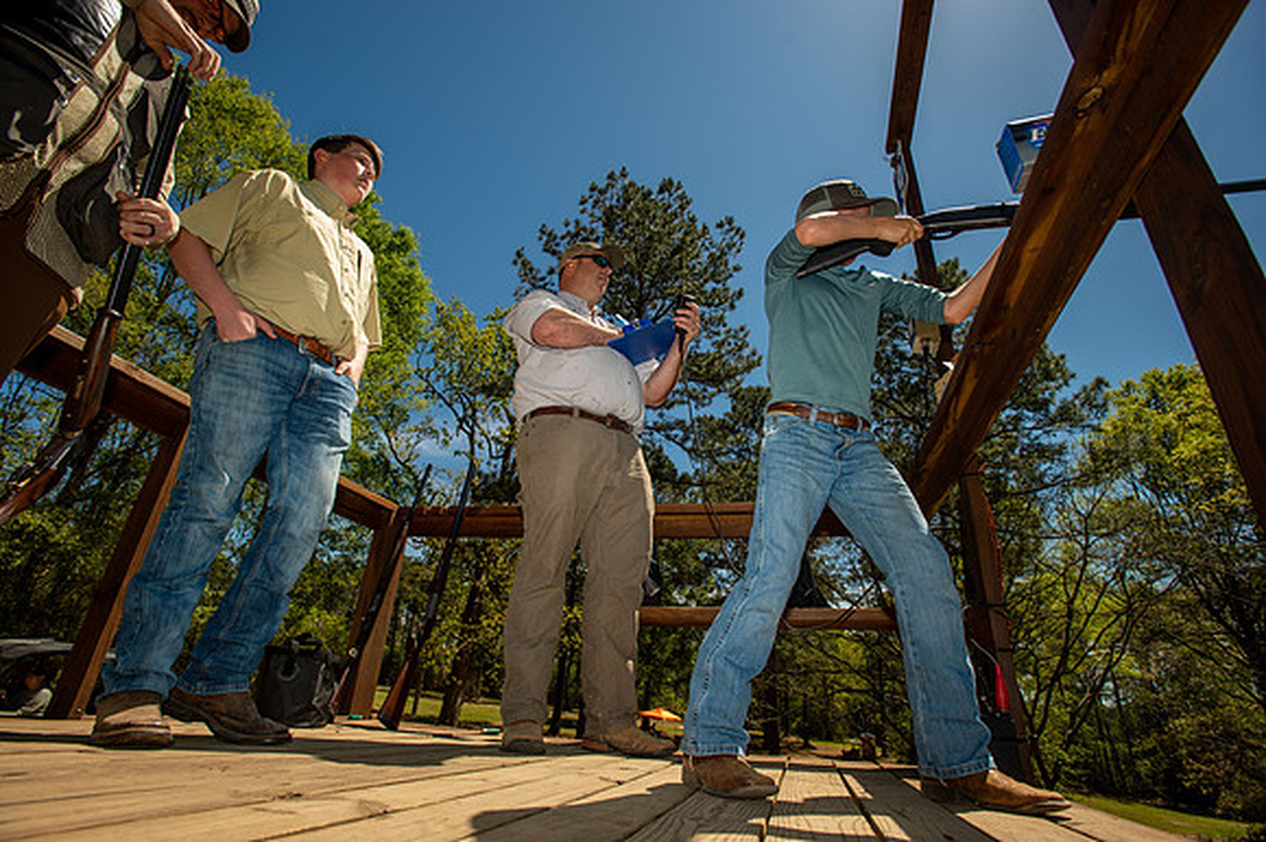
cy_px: 421
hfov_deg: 93.3
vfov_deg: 70.4
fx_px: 597
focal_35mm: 17
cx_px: 633
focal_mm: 17
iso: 80
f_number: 6.3
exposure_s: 1/250
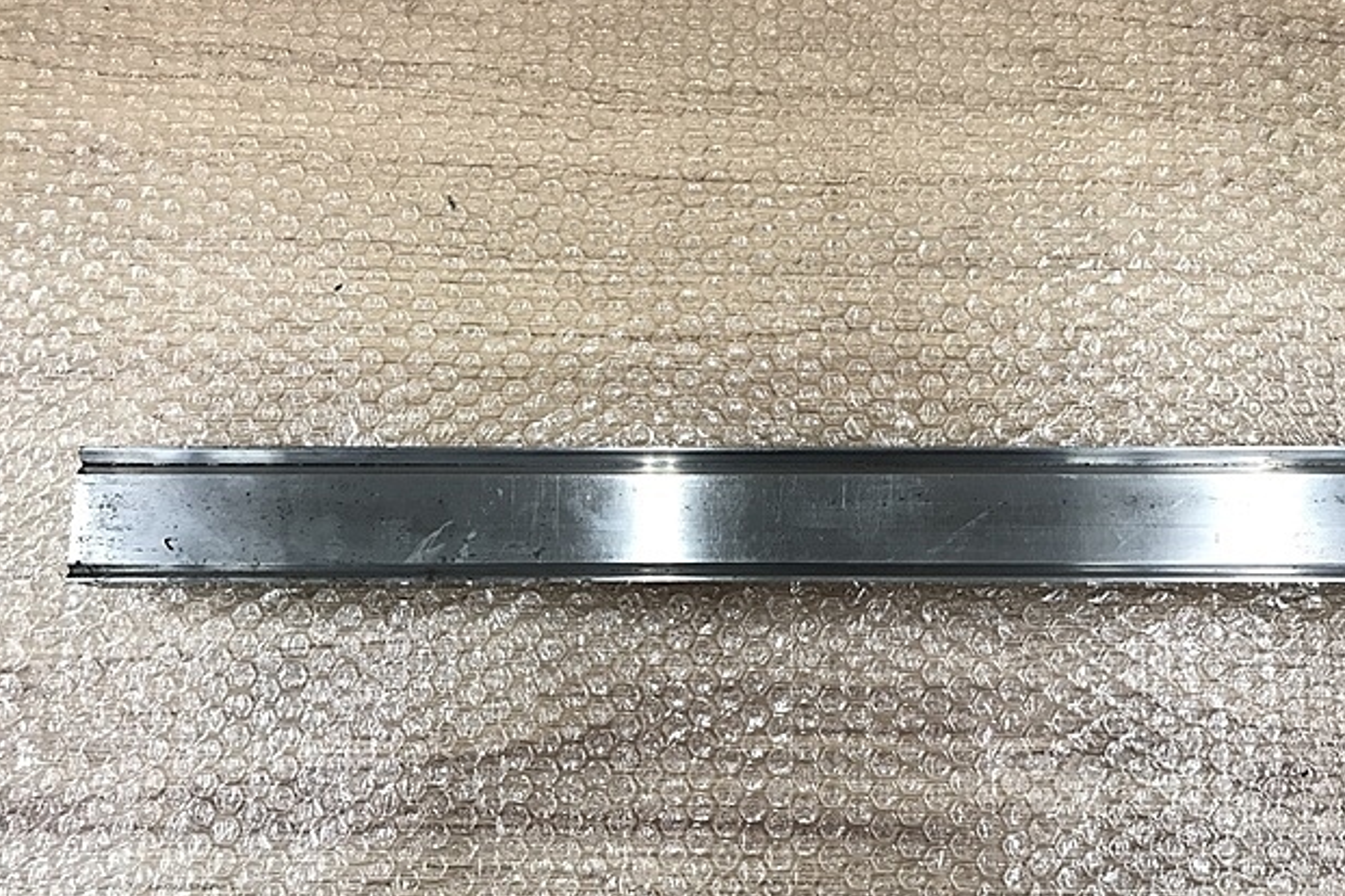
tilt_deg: -79.8
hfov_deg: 61.9
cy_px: 498
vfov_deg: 43.5
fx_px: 1121
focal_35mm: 30
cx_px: 678
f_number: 1.8
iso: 32
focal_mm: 3.99
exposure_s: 1/24
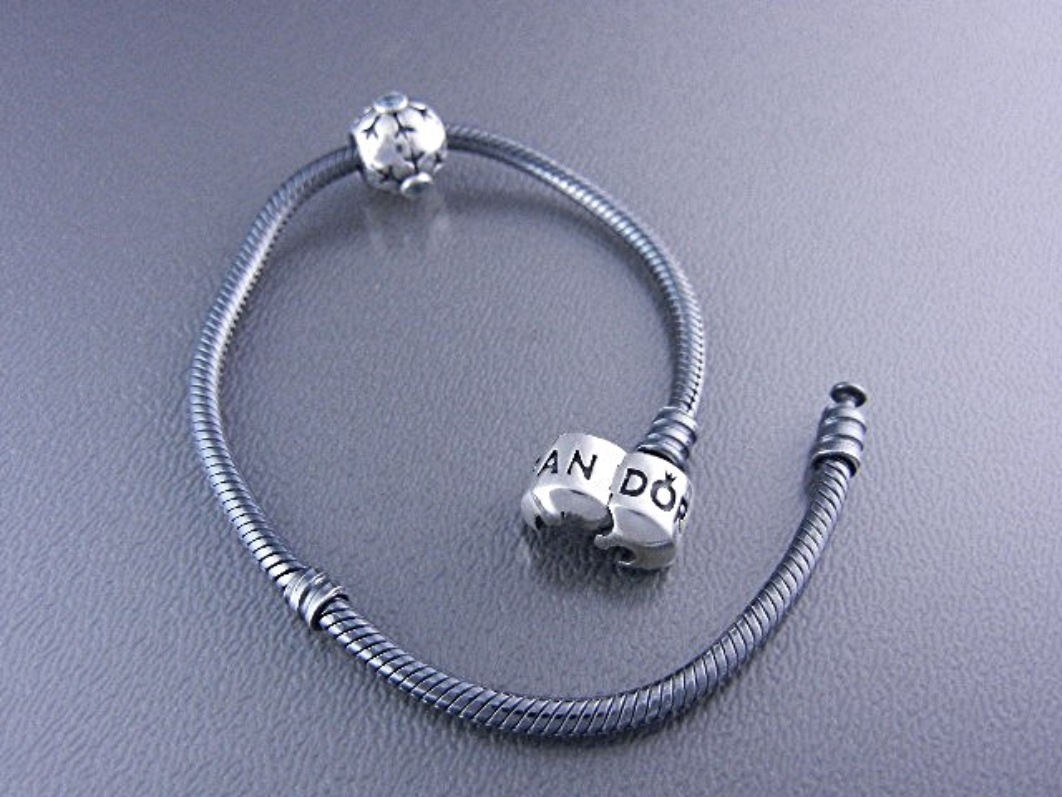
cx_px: 531
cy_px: 398
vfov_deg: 36.8
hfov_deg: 47.9
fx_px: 1196
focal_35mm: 39
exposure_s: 1/21.3
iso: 400
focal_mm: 7.1
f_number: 3.7
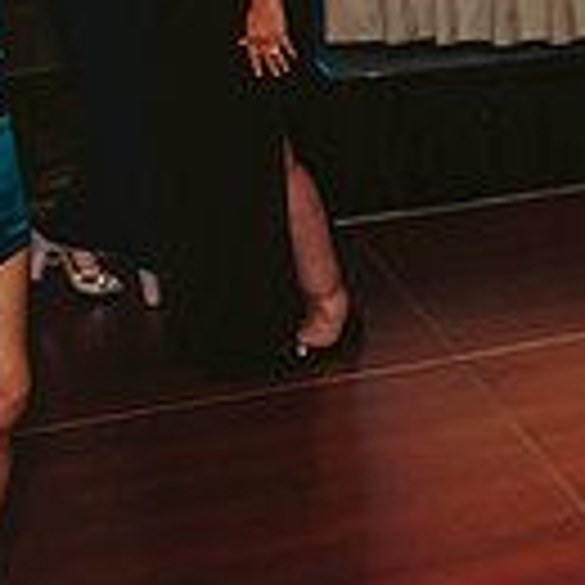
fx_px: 1740
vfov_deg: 19.0
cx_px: 958
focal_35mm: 91
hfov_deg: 16.7
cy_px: 178
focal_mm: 24
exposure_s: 1/100
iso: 800
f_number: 2.8
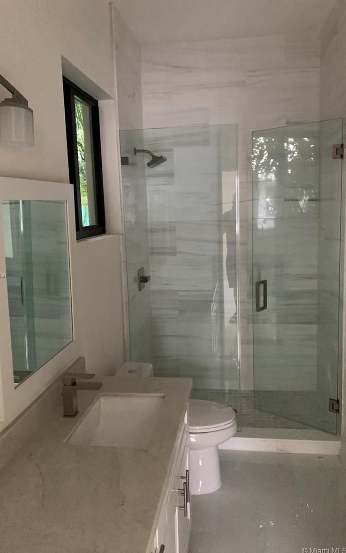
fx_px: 422
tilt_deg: -10.0
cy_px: 276
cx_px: 175
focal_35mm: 28
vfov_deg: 66.5
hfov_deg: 44.5
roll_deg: +2.5
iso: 640
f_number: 1.8
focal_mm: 4.25
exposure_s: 1/30
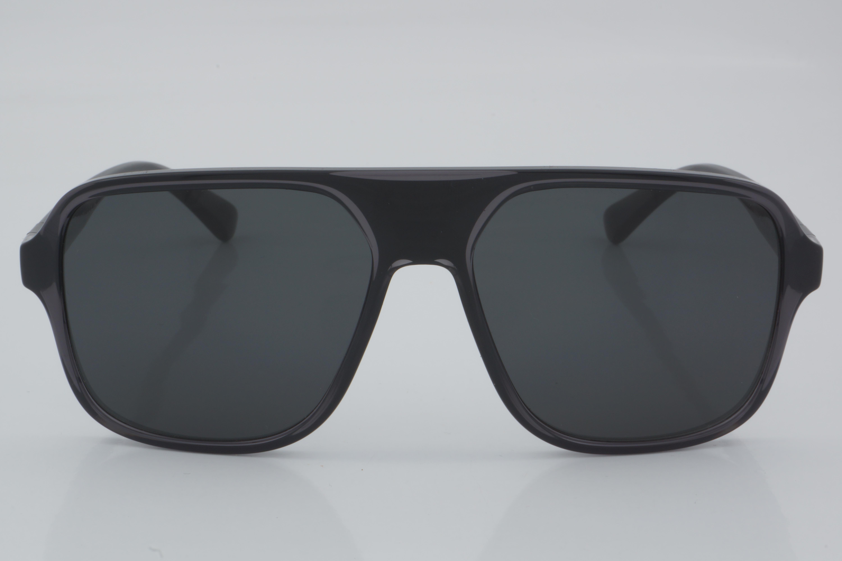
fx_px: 1929
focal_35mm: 82
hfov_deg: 24.6
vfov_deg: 16.6
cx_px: 421
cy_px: 280
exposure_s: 1/4
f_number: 32
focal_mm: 55
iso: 100
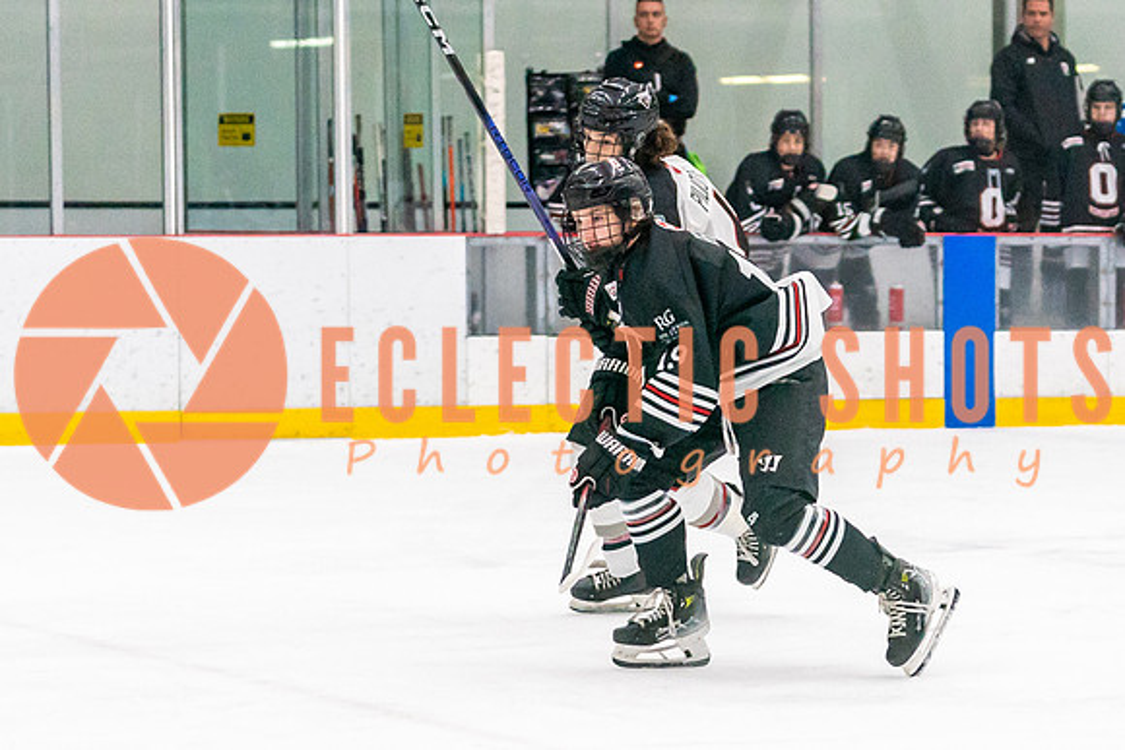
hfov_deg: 12.1
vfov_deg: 8.0
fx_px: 5329
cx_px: 621
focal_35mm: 170
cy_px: 642
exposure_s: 1/1250
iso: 3200
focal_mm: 70
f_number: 2.8
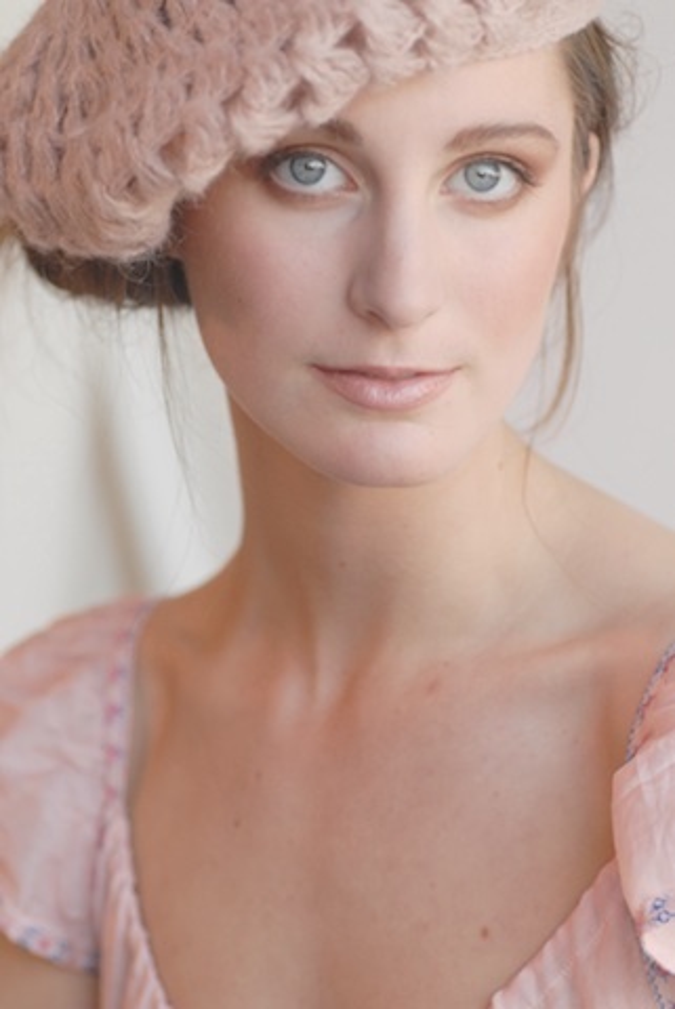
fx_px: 3788
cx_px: 338
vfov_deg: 15.2
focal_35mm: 135
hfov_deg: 10.2
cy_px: 504
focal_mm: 90
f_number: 3.5
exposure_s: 1/250
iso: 400
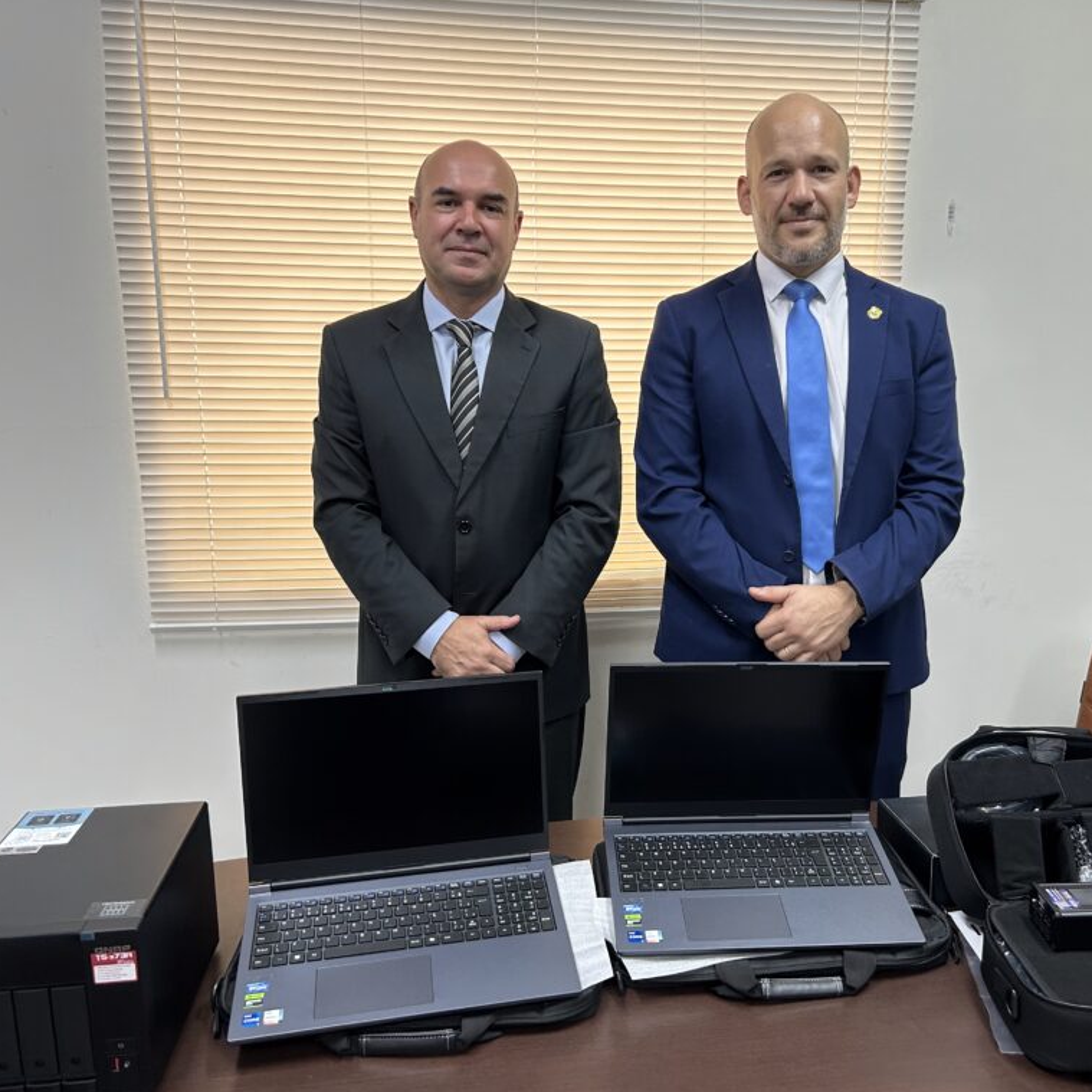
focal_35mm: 31
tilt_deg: -12.5
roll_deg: -0.2
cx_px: 634
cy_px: 544
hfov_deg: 52.3
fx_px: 1106
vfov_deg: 52.5
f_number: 1.5
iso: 100
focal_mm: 5.7
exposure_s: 1/60
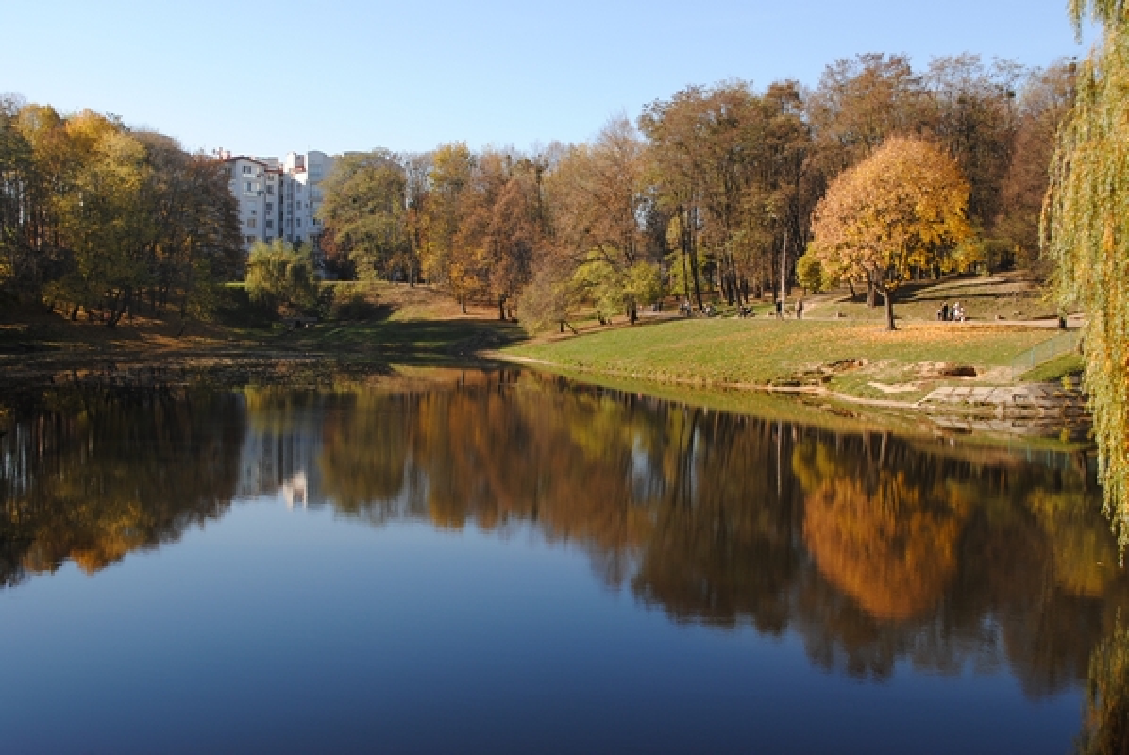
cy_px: 378
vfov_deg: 34.3
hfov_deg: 49.5
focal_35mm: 39
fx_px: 1224
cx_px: 564
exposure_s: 1/160
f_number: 6.3
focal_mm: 26
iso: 100
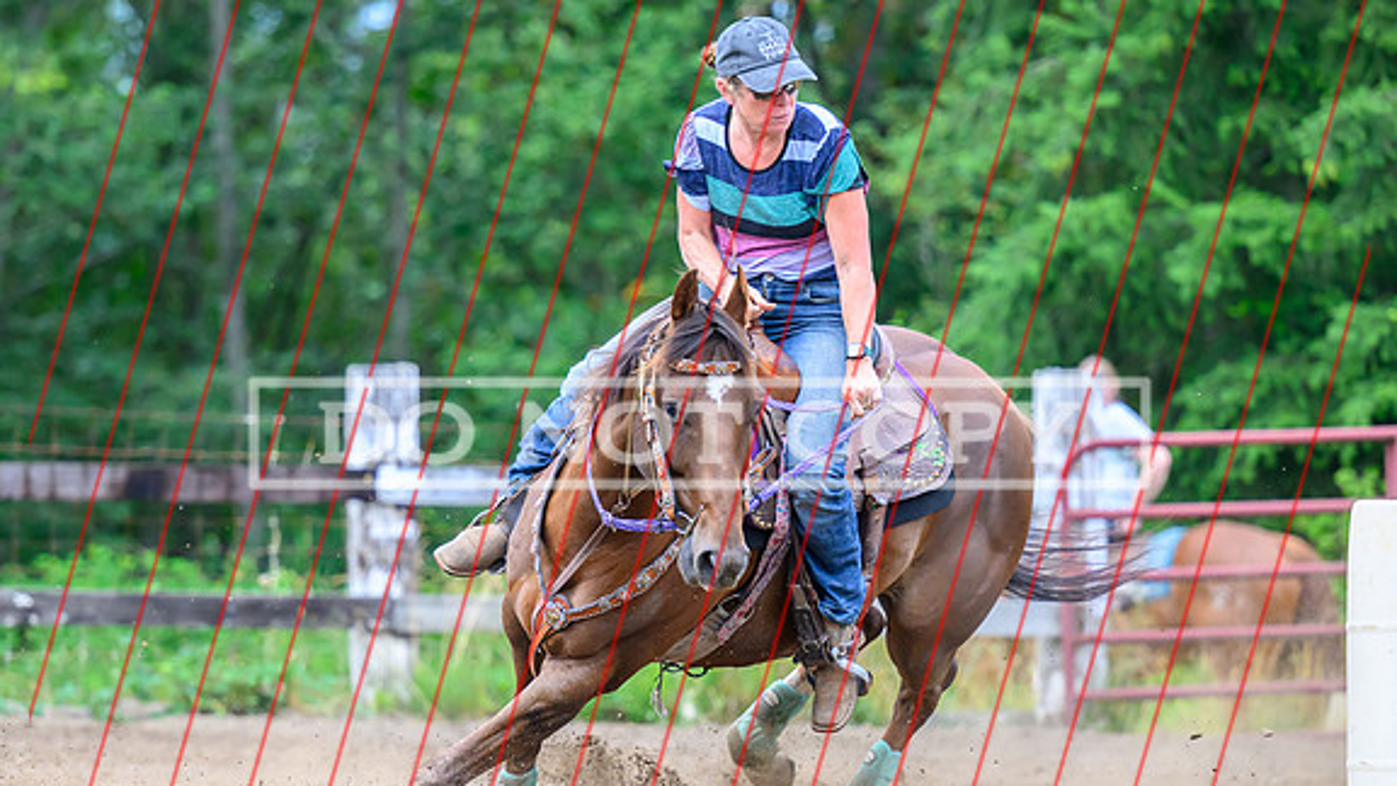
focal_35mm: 244
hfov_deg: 8.8
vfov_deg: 5.0
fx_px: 9038
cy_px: 554
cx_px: 538
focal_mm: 140
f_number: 2.8
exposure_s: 1/1600
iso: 2000
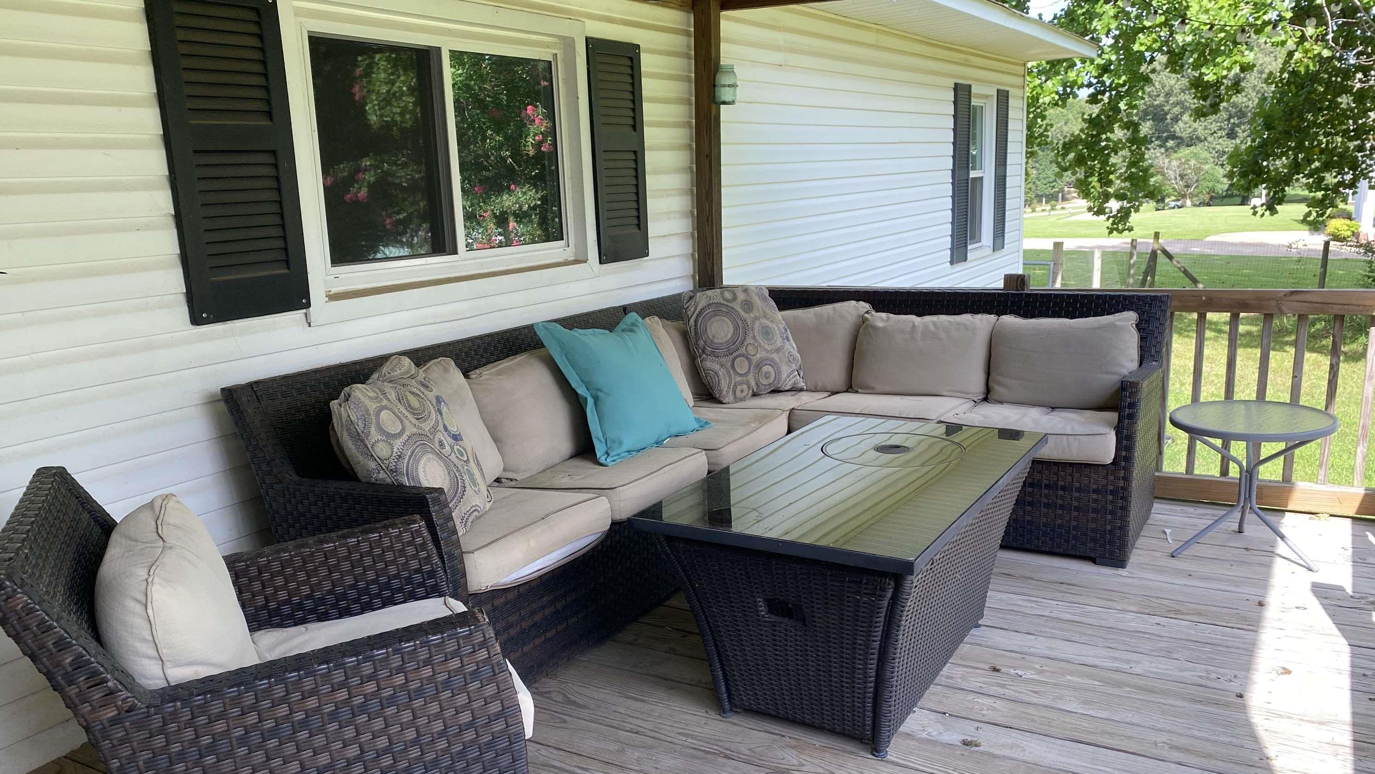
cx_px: 675
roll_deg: +2.5
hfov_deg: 66.1
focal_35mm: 29
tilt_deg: -13.2
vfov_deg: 40.1
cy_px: 433
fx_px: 1057
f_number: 1.8
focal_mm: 4.25
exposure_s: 1/222
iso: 32
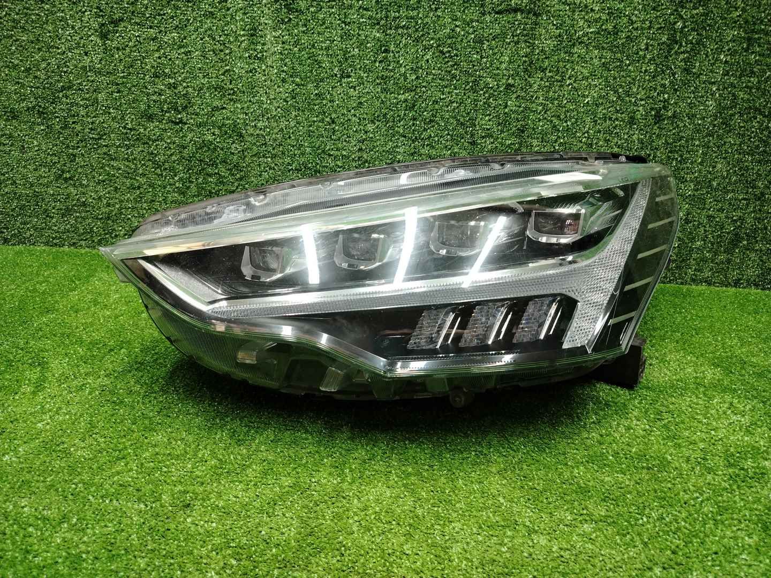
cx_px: 386
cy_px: 289
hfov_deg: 71.6
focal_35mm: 24
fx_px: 535
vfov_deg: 56.8
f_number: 1.75
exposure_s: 1/50
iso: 300
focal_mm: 5.25
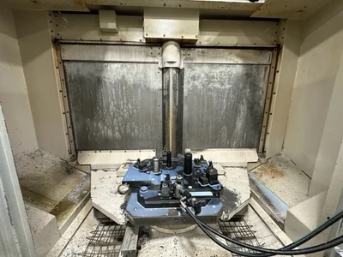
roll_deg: -1.1
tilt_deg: -12.6
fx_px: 139
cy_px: 128
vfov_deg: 85.7
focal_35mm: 14
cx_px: 172
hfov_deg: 102.1
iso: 320
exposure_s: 1/60
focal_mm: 2.22
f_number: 2.2
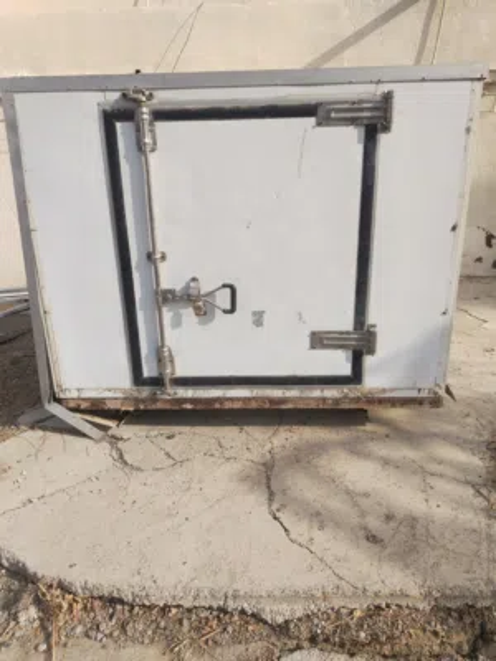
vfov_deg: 71.6
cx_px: 248
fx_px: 459
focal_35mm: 24
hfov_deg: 56.8
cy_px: 330
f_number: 1.75
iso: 100
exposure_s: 1/709
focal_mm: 5.25
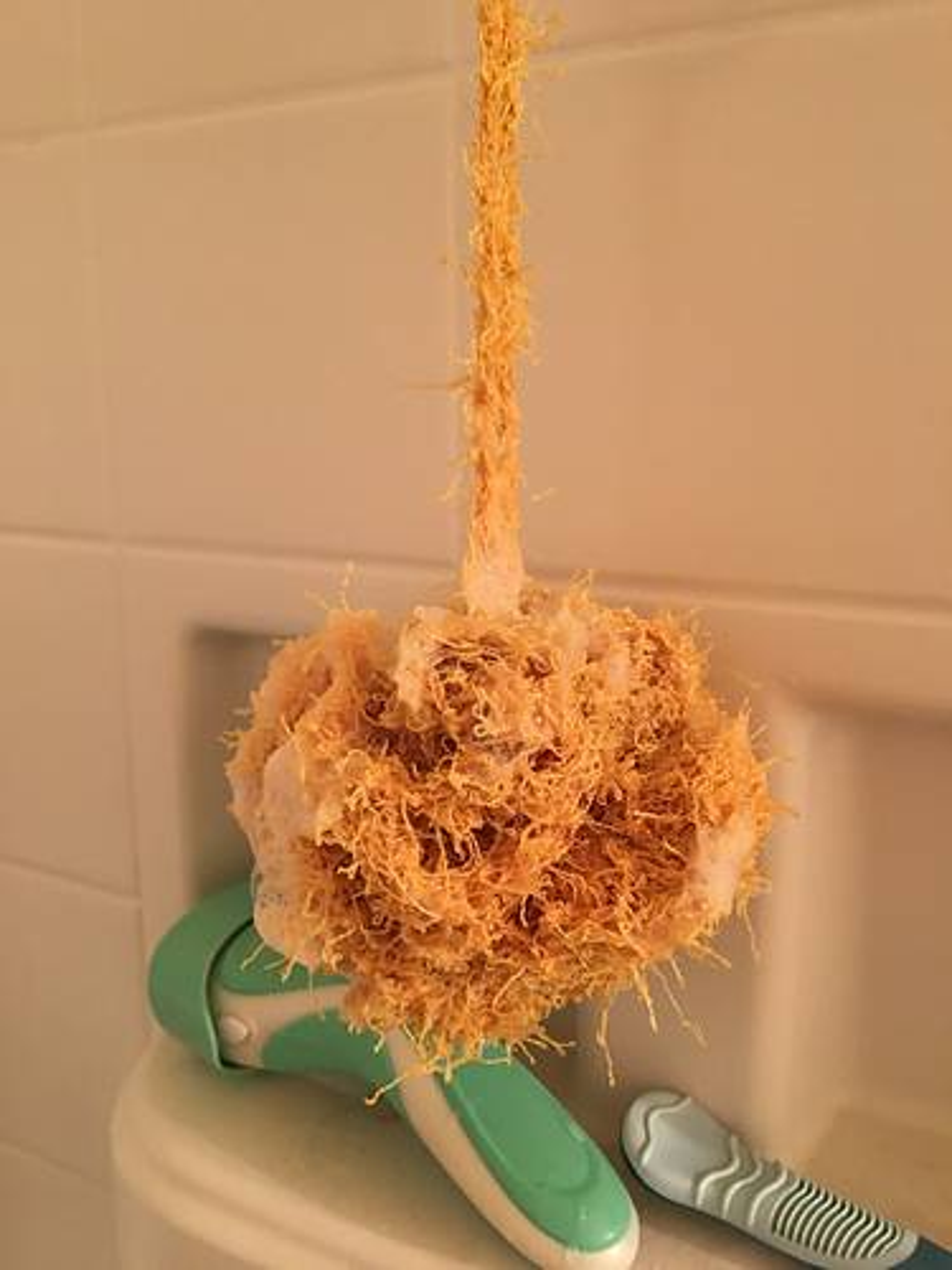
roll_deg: +0.4
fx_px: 1063
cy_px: 635
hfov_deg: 48.2
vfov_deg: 61.7
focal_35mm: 29
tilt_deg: -12.5
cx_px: 476
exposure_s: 1/15
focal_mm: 4.15
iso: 200
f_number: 2.2
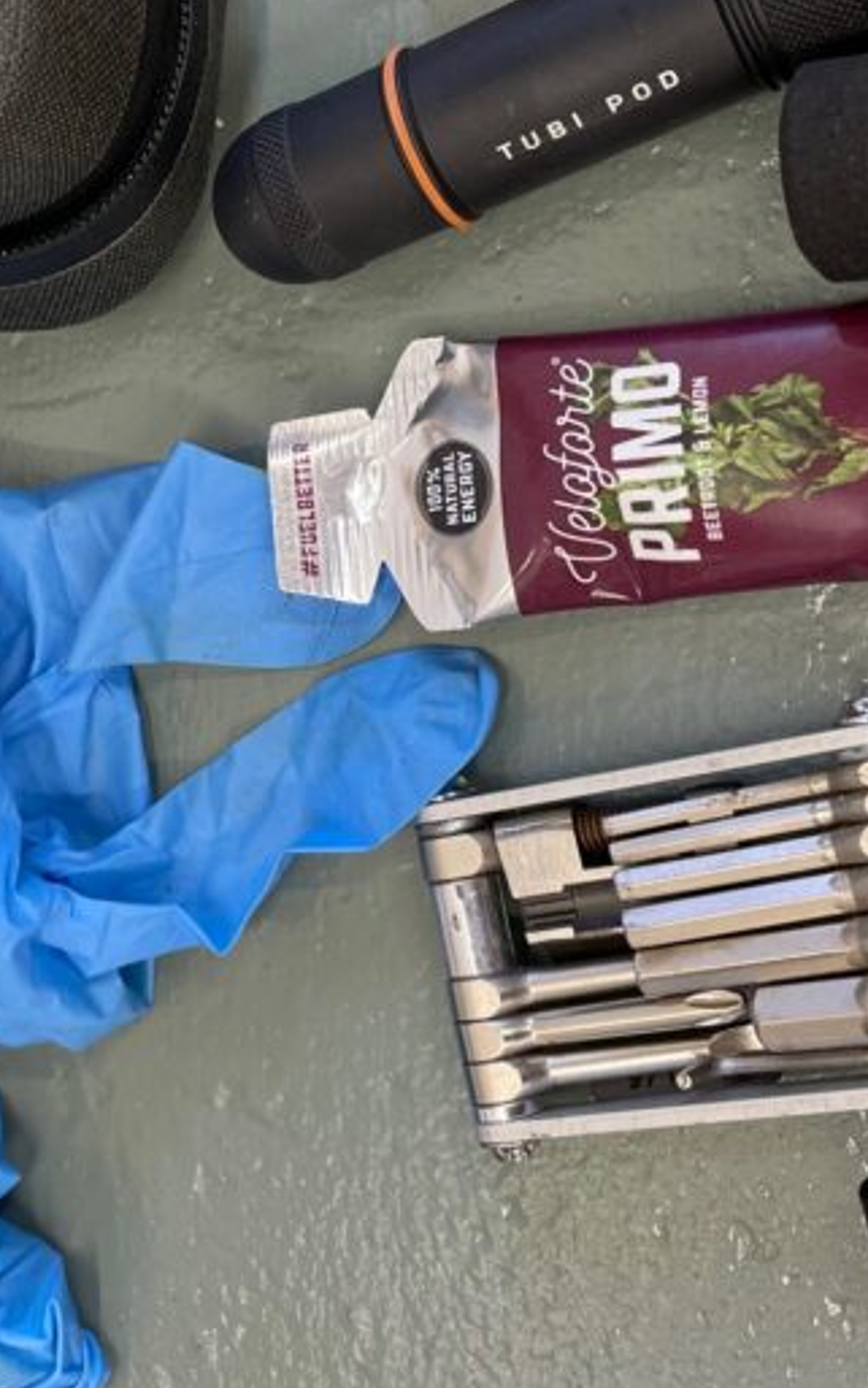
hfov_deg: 23.5
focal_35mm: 55
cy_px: 463
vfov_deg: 36.5
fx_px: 2080
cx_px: 284
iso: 125
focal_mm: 4.2
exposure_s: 1/100
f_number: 1.6
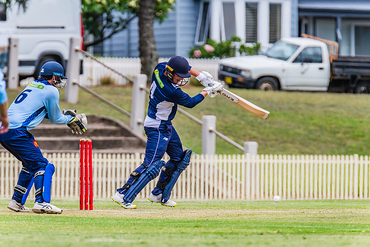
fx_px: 6195
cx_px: 185
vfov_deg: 2.3
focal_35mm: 603
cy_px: 124
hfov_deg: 3.4
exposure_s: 1/2000
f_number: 9
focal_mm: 600
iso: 800
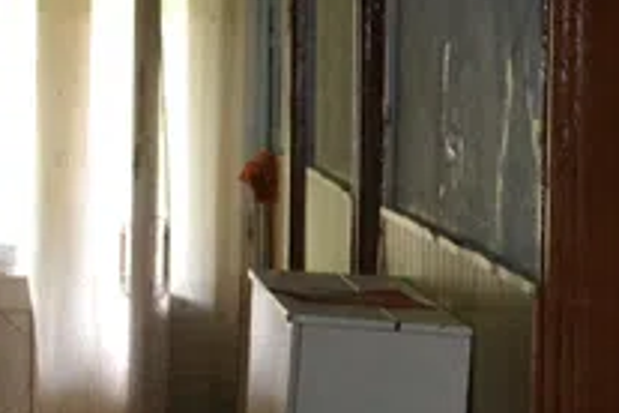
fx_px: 3447
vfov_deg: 6.8
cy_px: 100
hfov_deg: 10.2
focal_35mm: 200
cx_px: 102
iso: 1600
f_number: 5.6
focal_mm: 27
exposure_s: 1/50
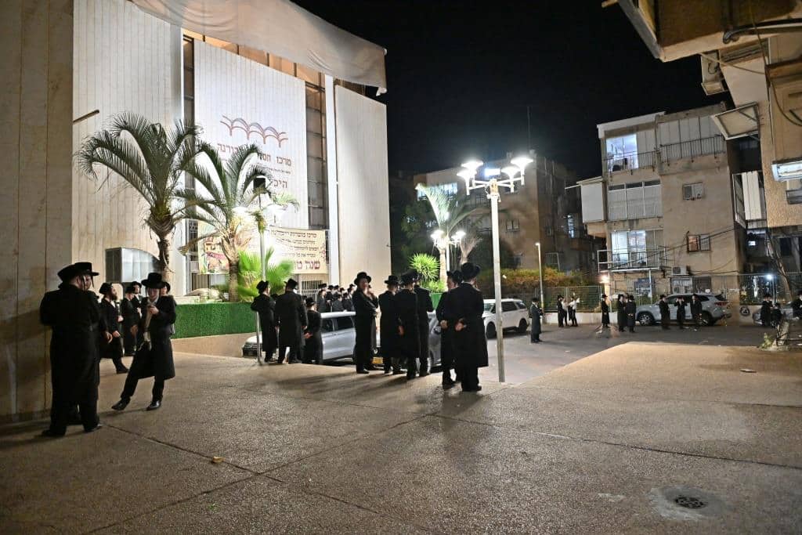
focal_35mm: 24
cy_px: 268
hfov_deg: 73.7
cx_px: 401
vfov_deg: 53.1
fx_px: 535
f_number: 4
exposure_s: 1/160
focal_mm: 24
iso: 2000
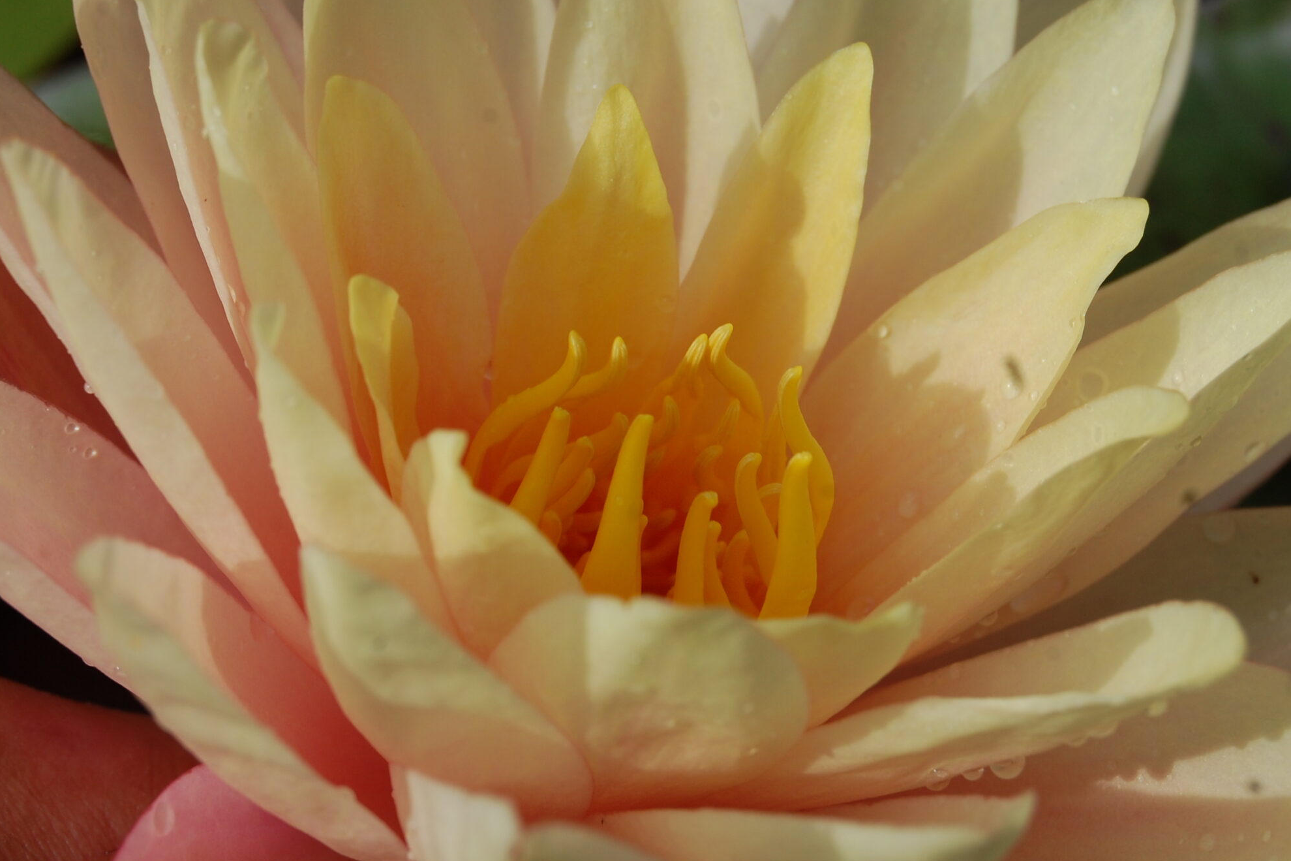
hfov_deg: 19.2
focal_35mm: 107
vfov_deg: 12.8
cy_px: 464
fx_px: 3824
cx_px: 666
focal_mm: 55
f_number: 10
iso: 200
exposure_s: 1/400
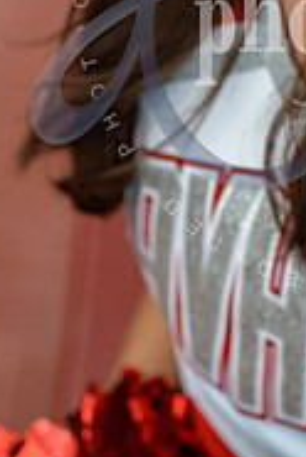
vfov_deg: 11.9
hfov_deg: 8.0
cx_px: 336
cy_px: -20
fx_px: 2159
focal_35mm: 170
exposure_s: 1/125
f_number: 2.8
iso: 250
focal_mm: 70
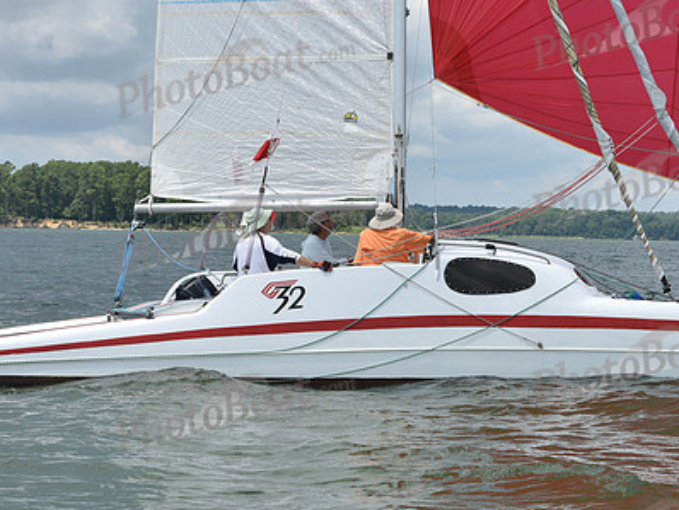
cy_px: 296
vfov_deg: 15.1
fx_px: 1923
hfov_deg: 20.0
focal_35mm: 98
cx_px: 445
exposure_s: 1/1000
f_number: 9
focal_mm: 70
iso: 320
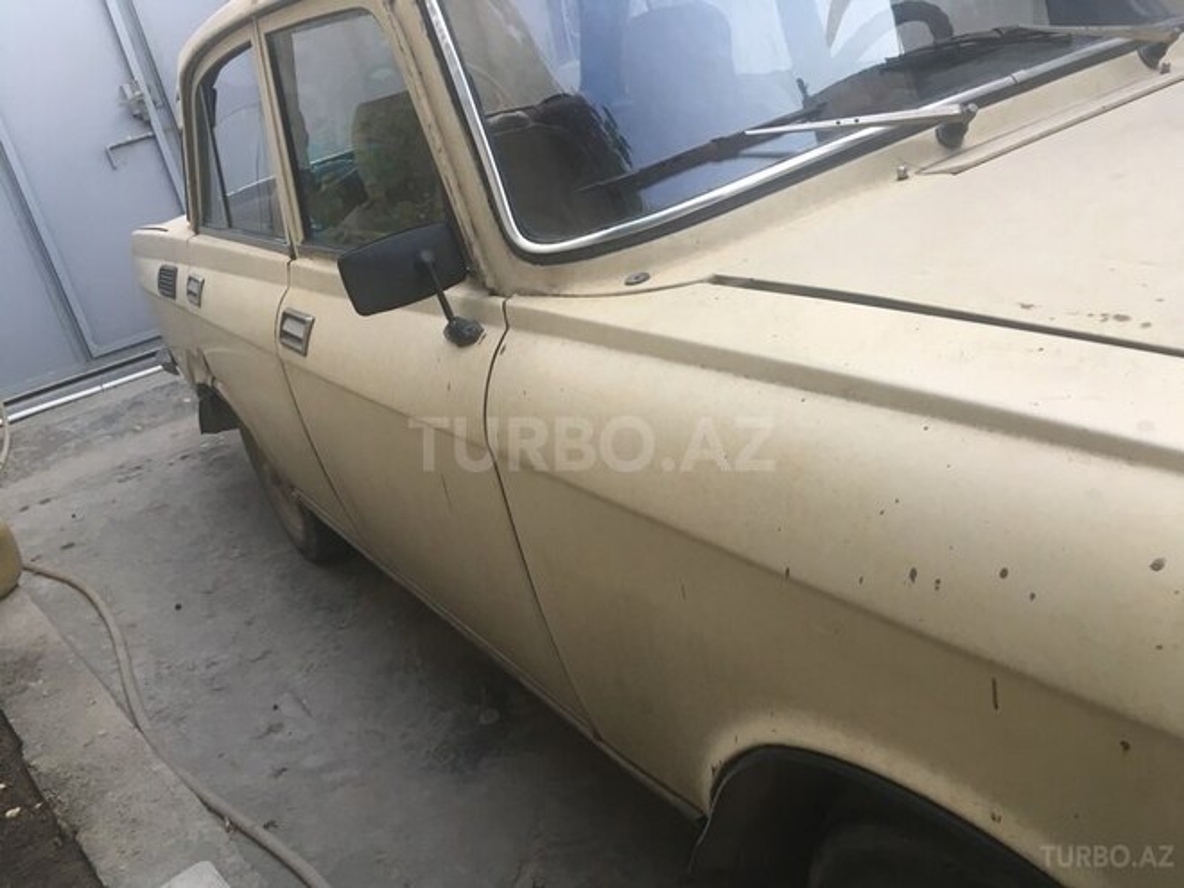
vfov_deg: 48.2
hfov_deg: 61.7
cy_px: 444
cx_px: 592
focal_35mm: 29
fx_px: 992
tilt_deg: -23.9
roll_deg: +13.2
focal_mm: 4.15
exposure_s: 1/33
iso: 25
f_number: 2.2
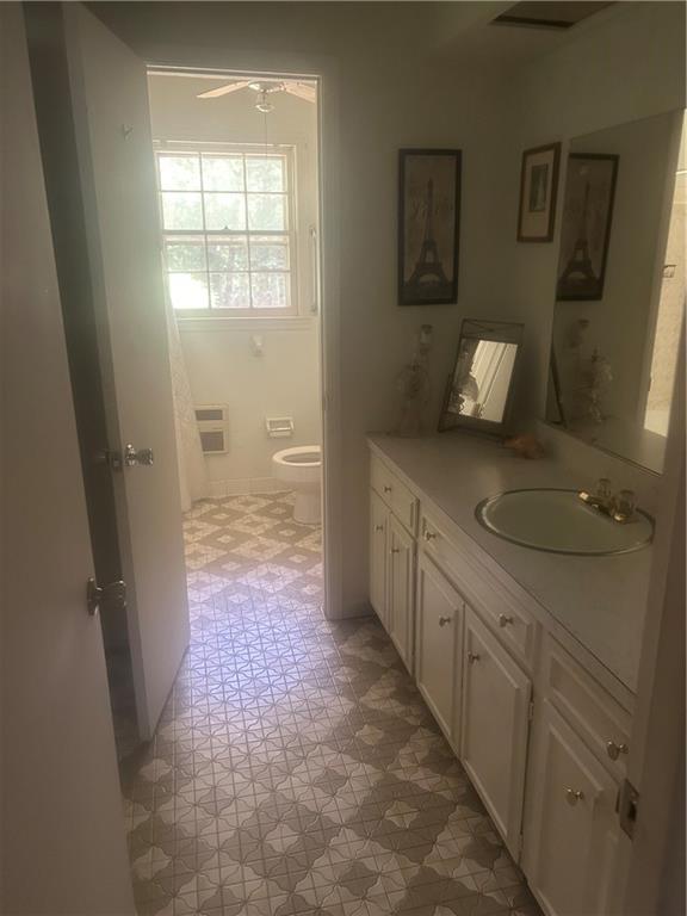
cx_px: 344
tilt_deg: -15.4
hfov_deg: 53.1
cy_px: 458
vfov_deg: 67.3
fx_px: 688
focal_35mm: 26
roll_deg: -0.5
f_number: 1.5
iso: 250
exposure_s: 1/60
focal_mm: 5.7
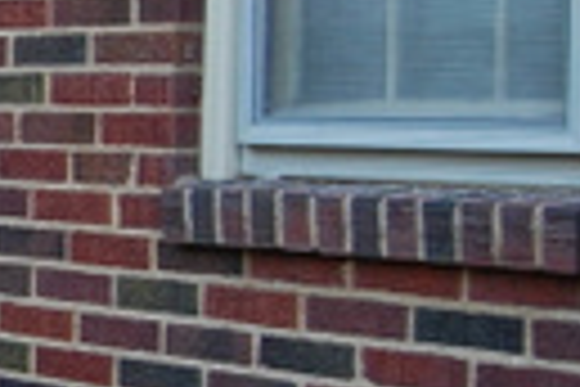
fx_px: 2159
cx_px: -553
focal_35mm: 134
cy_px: 130
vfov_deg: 10.2
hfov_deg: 13.3
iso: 400
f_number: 4.5
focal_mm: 18
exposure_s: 1/80
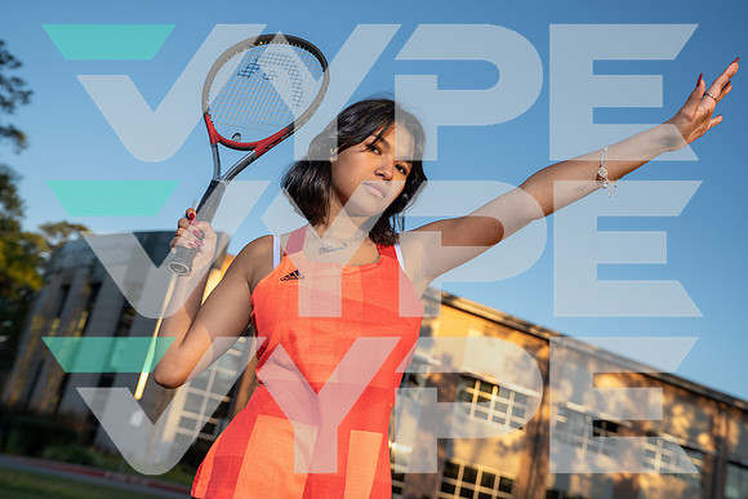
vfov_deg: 32.6
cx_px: 374
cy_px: 250
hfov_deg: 47.4
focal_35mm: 41
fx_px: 852
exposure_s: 1/250
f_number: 4.5
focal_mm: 41
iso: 125
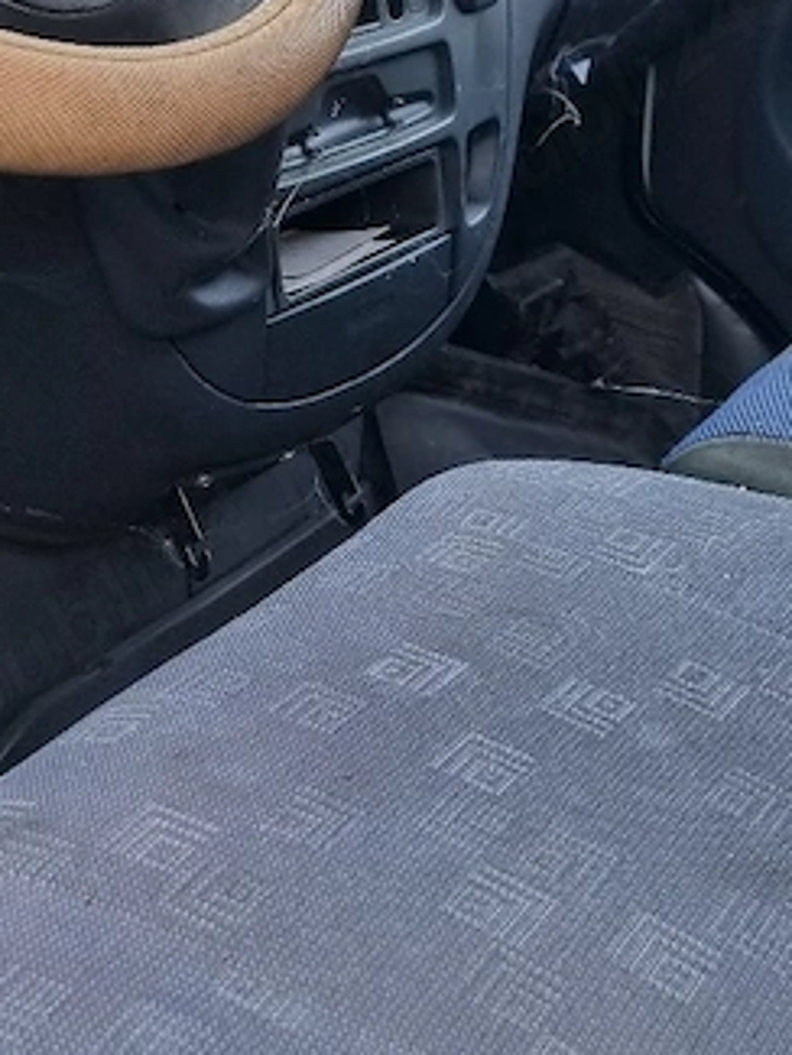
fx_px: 1951
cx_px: 282
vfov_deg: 29.3
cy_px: 146
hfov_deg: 22.9
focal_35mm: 64
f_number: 1.8
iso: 50
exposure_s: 1/127
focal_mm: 5.4
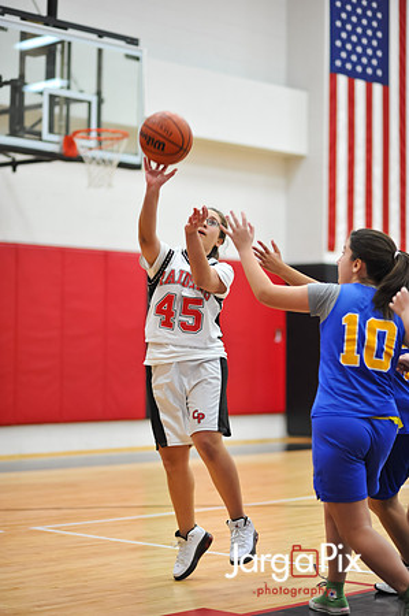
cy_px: 308
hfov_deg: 16.0
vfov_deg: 23.9
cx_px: 204
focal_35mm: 85
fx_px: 1452
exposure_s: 1/500
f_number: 2
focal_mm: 85
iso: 1800
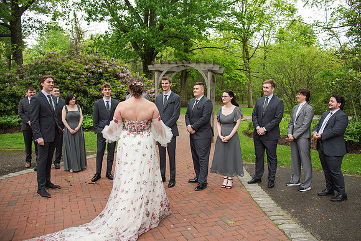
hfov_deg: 65.8
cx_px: 193
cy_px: 102
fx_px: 279
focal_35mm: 28
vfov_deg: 46.6
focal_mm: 24
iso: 125
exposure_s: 1/400
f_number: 4
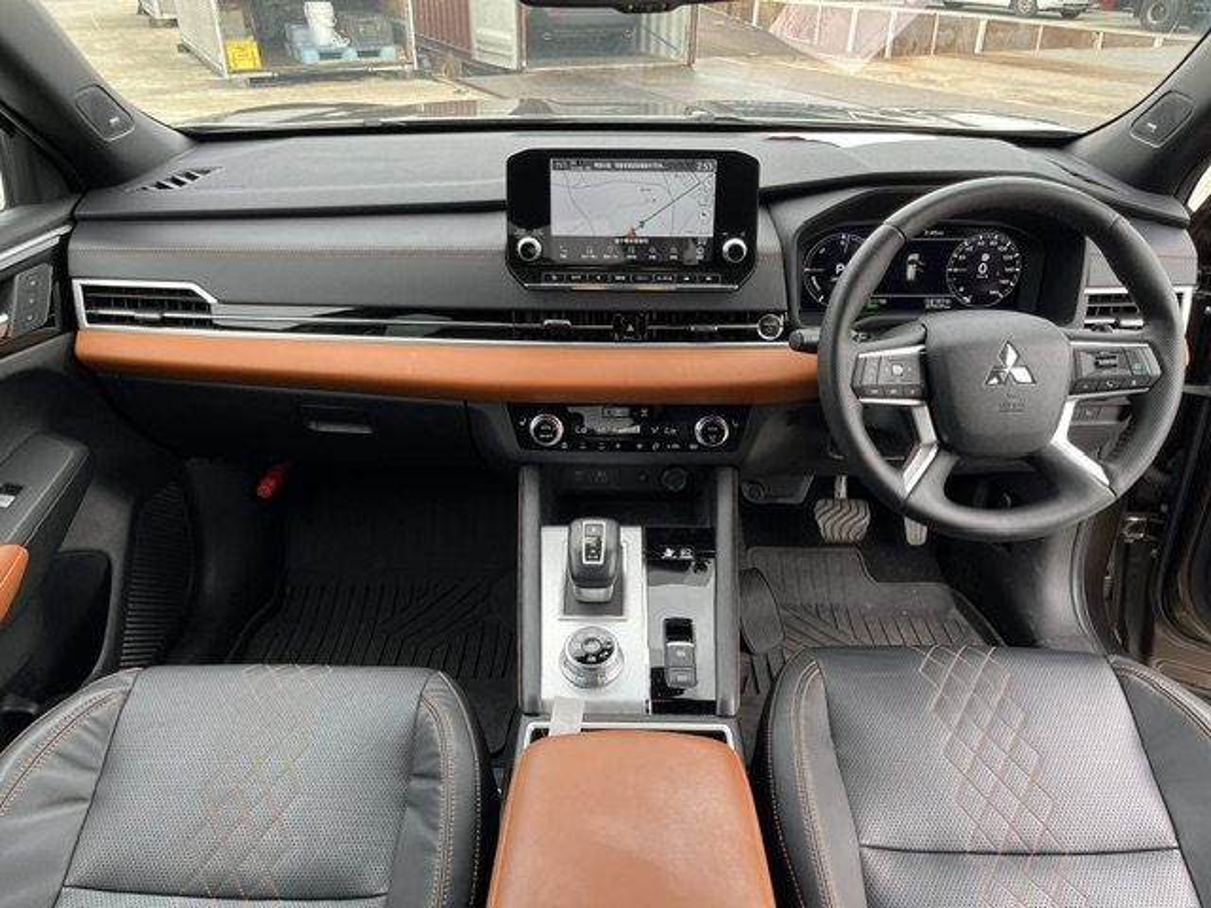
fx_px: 910
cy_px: 454
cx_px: 606
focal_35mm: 26
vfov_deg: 53.1
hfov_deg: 67.3
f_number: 1.6
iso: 40
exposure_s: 1/121
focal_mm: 5.1
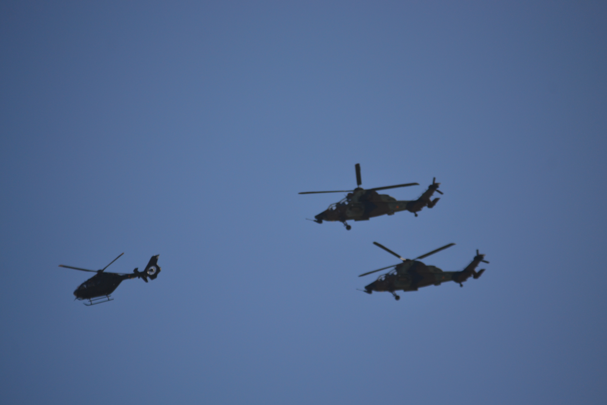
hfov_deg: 6.9
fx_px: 5058
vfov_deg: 4.6
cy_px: 202
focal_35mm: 300
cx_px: 304
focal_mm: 200
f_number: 5.6
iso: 220
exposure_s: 1/2000
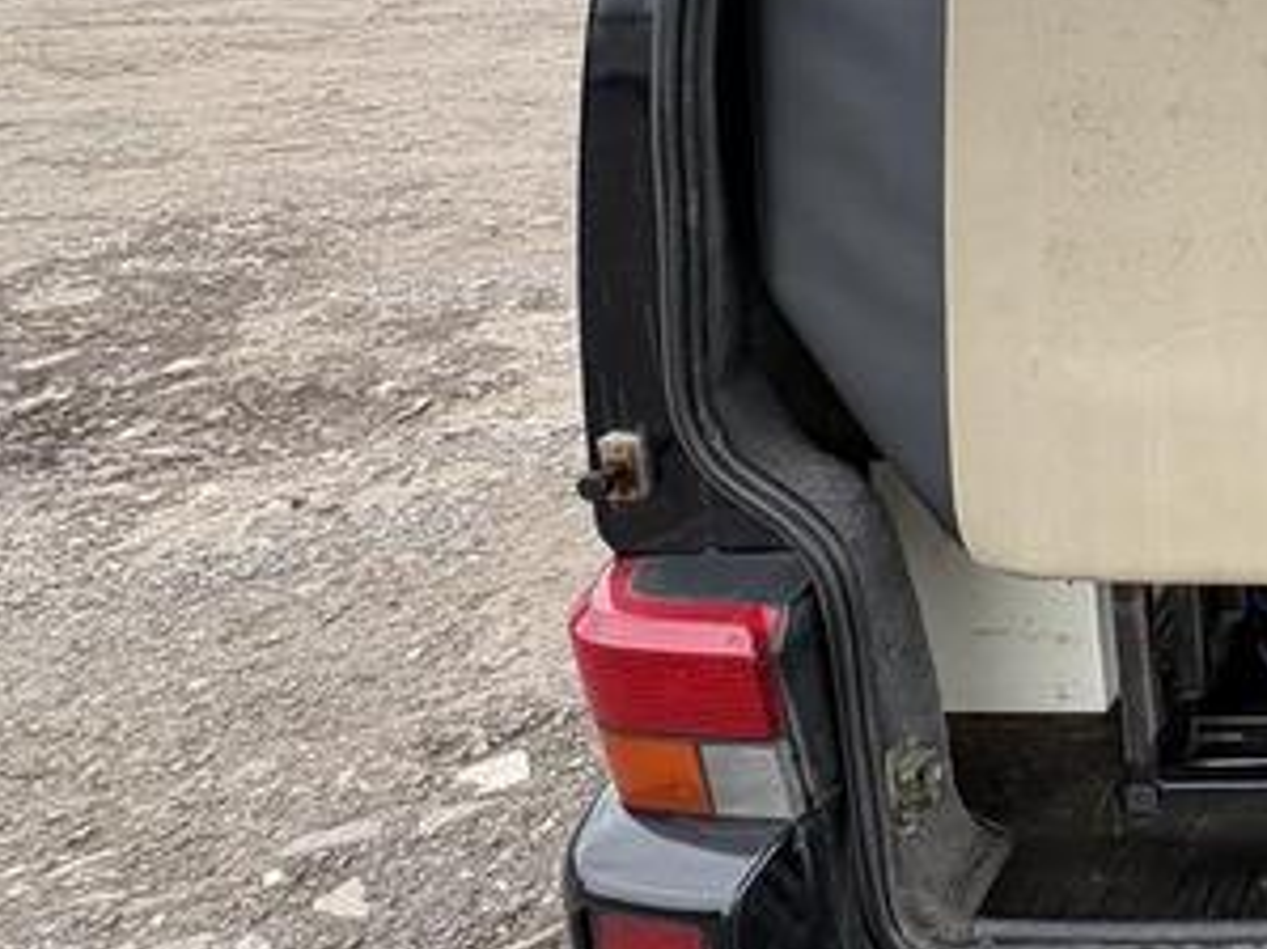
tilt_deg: -12.5
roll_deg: +0.6
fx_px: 1537
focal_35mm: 42
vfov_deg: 32.7
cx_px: 1784
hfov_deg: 30.7
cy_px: 102
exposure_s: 1/167
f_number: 2.2
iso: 40
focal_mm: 2.22
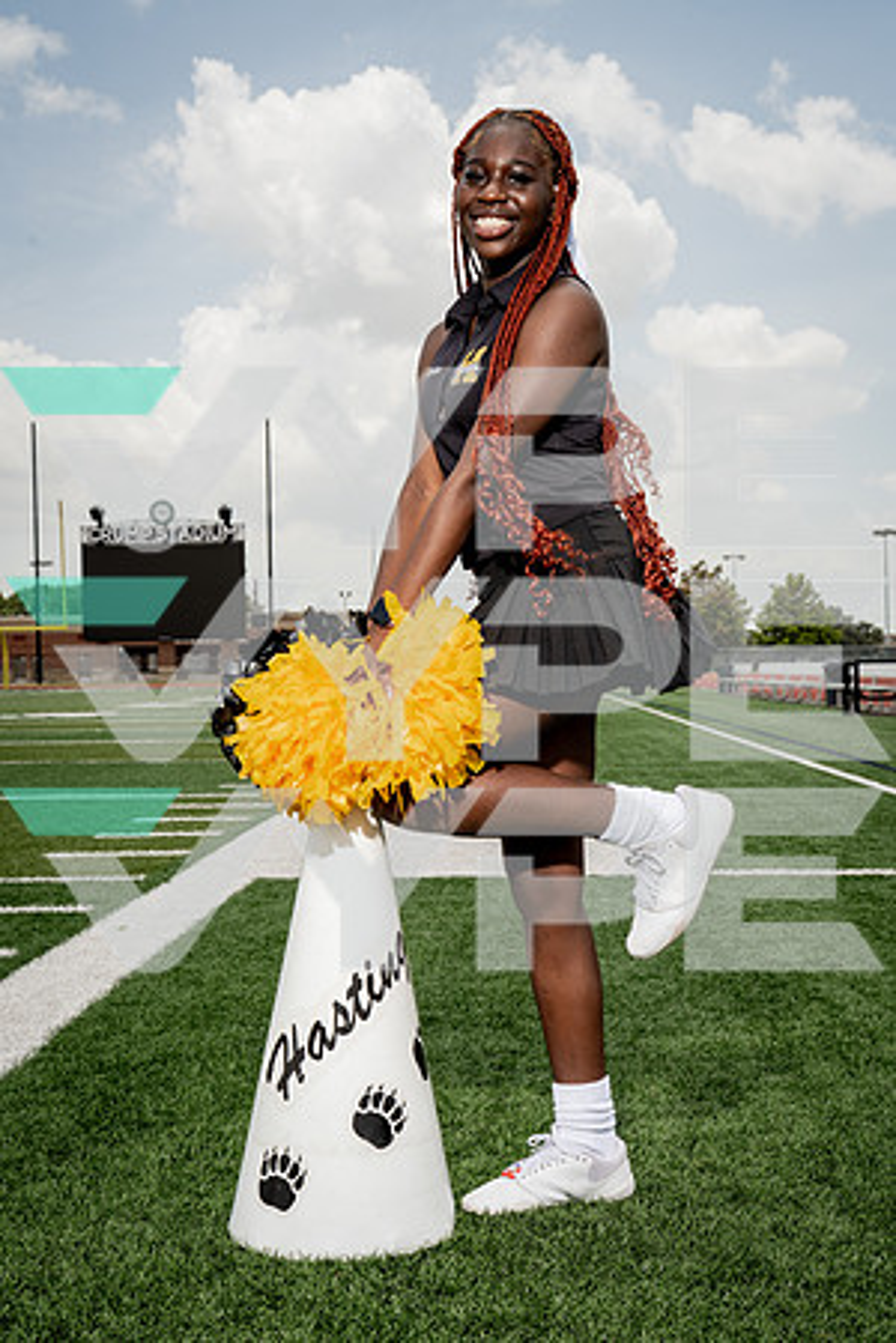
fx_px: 1829
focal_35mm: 49
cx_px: 448
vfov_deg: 40.3
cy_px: 672
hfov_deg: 27.5
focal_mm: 49
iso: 100
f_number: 10
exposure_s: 1/200
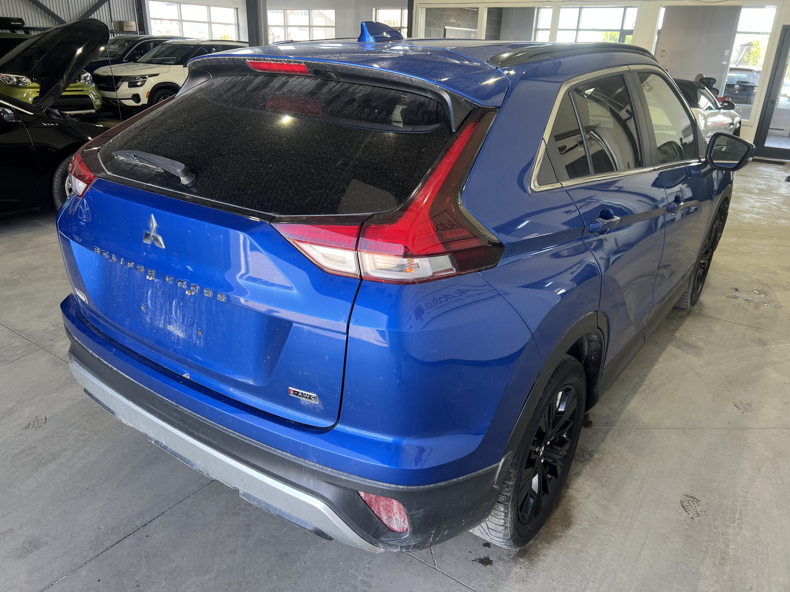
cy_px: 296
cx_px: 395
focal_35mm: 26
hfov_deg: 67.3
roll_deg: -1.5
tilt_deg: -21.2
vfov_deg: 53.1
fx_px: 593
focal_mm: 5.7
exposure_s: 1/121
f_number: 1.5
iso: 50
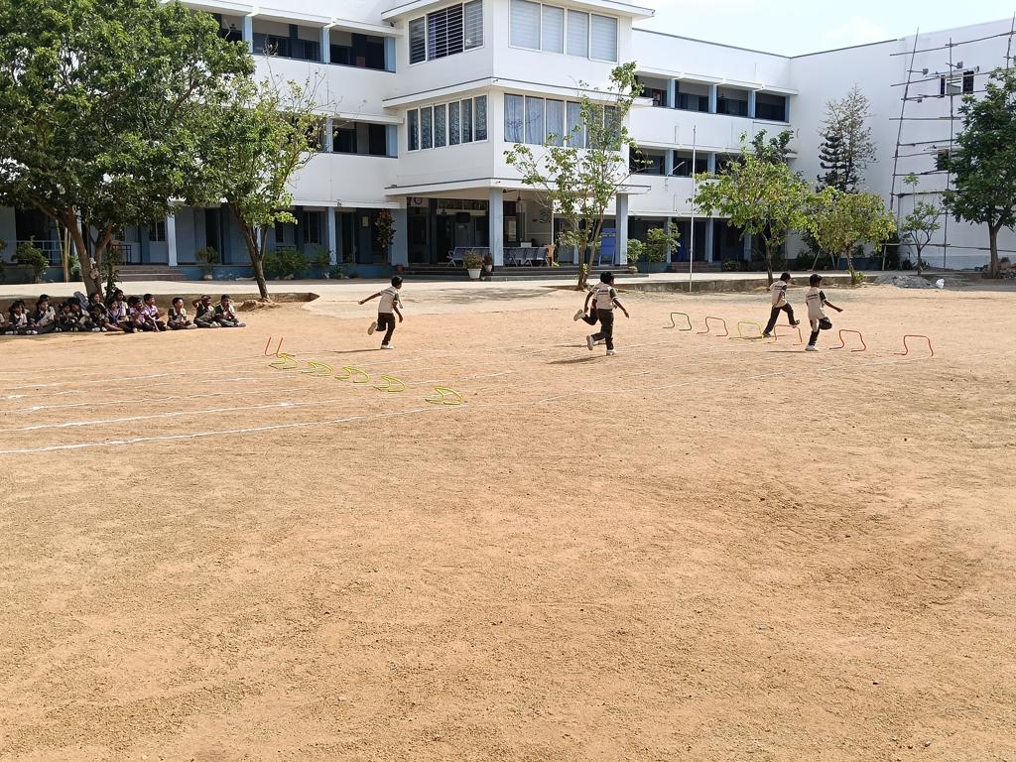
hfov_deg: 54.0
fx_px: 998
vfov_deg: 41.8
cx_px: 508
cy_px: 381
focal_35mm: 34
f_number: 1.8
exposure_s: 1/332
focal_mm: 3.98
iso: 50
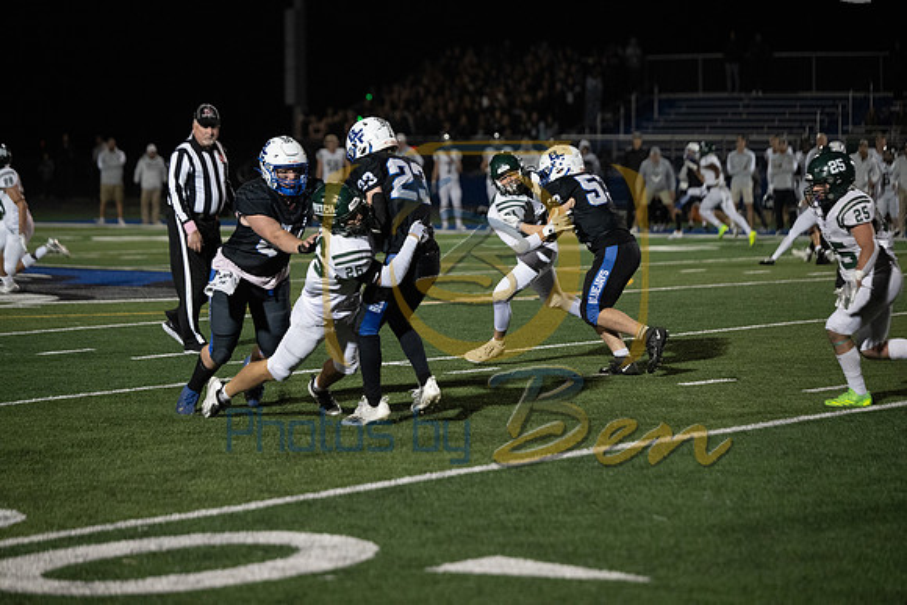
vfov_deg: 11.0
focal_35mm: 125
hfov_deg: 16.4
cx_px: 454
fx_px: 3150
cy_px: 302
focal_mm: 125
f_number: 2.8
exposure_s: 1/1250
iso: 5000
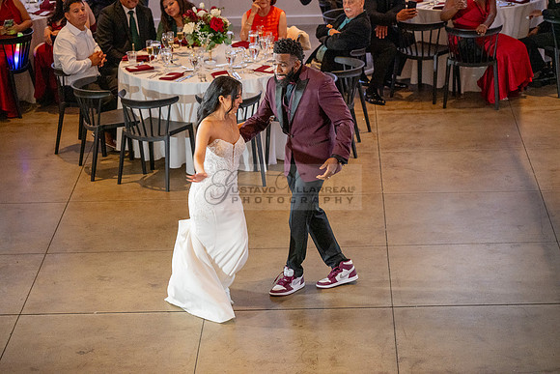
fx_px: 1867
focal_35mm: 120
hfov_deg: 17.1
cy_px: 187
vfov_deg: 11.4
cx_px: 280
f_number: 4
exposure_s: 1/200
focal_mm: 120
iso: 3200
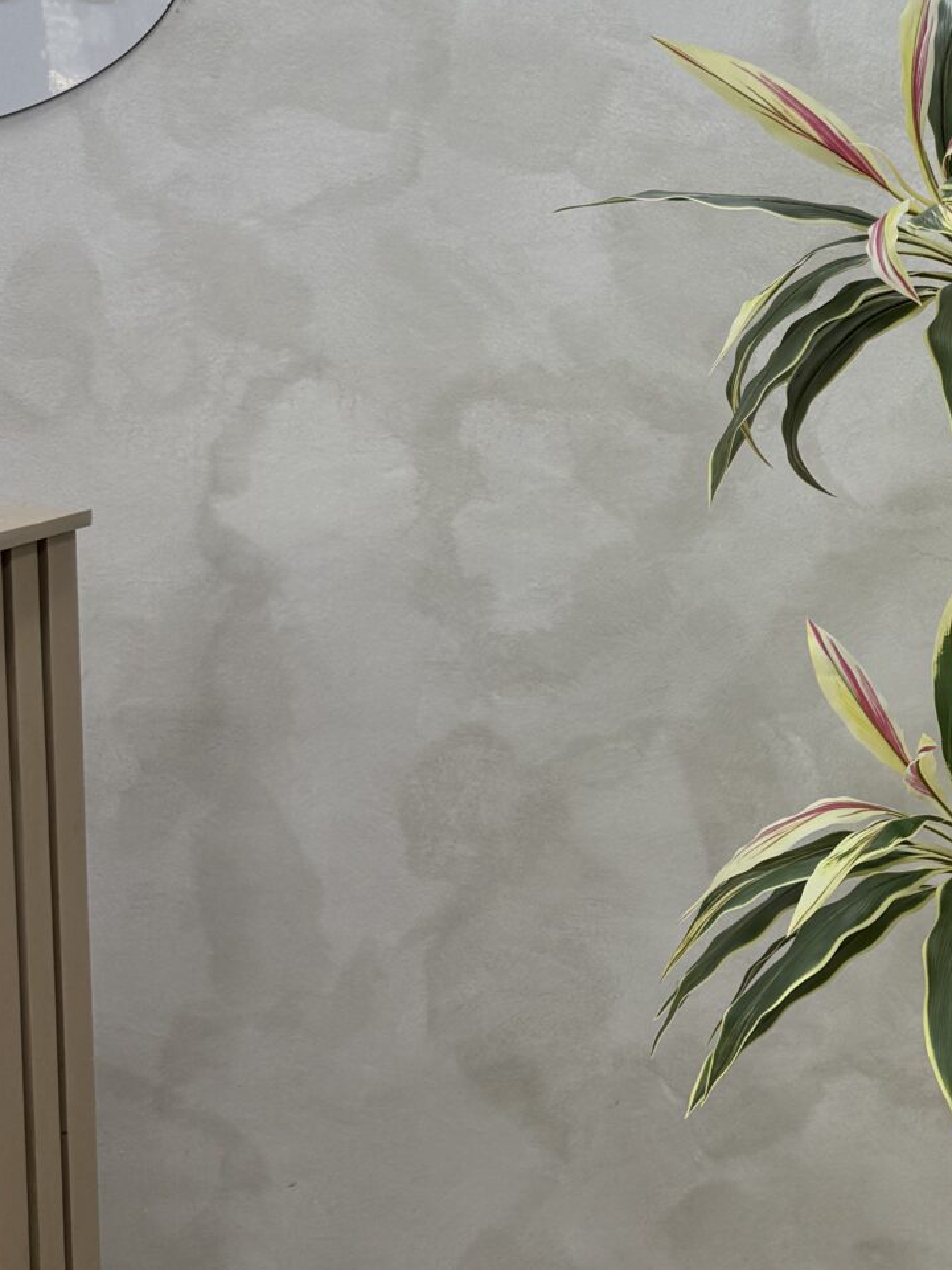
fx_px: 2347
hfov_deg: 21.2
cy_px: 527
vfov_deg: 30.2
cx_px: 1175
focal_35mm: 64
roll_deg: -1.0
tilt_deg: -6.2
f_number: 1.78
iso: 80
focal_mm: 6.76
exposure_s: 1/178
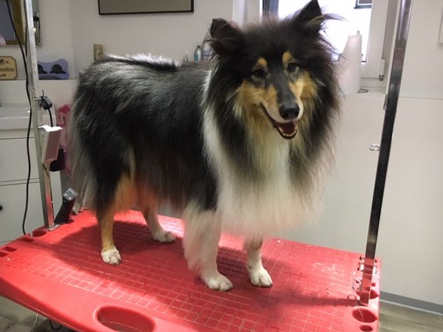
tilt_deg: -16.9
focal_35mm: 30
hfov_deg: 60.0
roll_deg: -1.1
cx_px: 215
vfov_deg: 46.8
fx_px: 384
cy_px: 171
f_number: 2.2
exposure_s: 1/17
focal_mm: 4.15
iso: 200
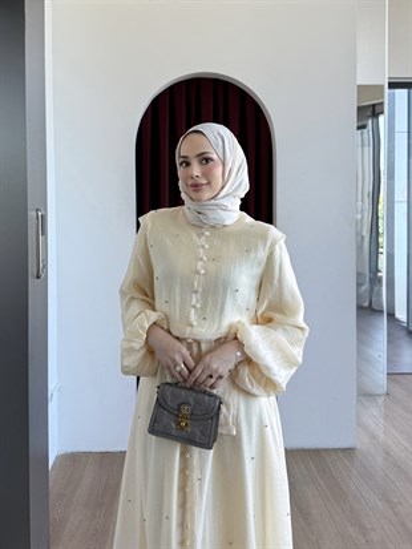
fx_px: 381
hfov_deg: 56.8
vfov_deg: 71.6
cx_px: 206
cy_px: 274
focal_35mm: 24
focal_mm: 6.76
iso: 80
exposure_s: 1/121
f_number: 1.78
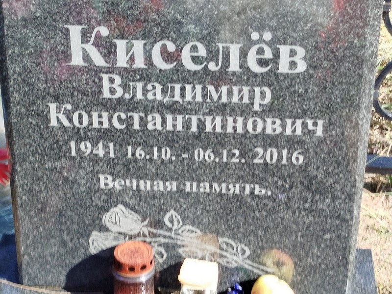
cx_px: 196
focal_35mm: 31
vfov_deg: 45.4
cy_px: 147
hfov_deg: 58.4
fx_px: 351
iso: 50
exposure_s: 1/198
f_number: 1.7
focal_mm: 5.31
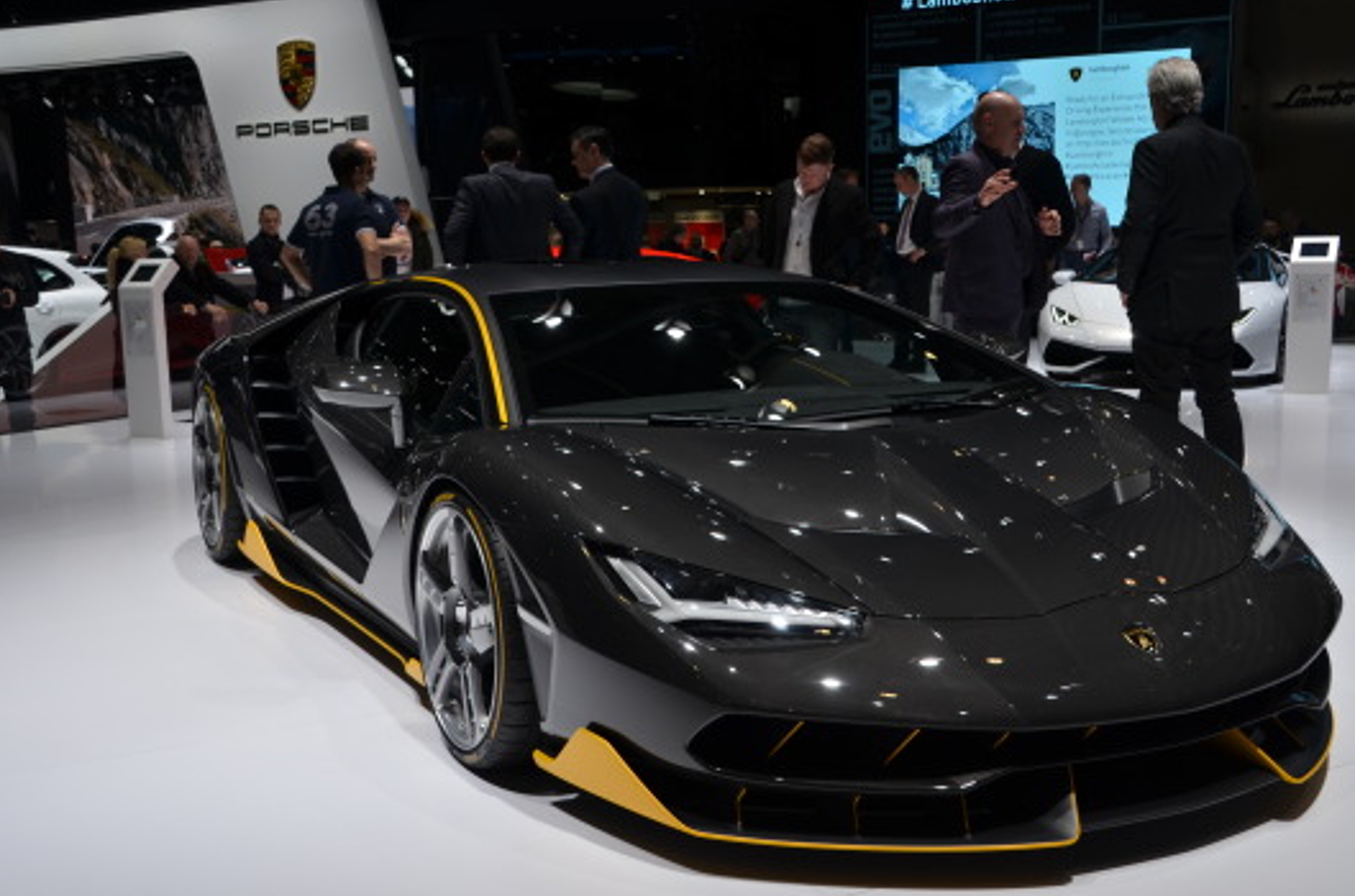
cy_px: 458
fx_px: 1560
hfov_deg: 46.9
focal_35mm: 42
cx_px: 720
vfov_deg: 32.1
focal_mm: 25
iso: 180
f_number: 8
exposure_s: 1/250
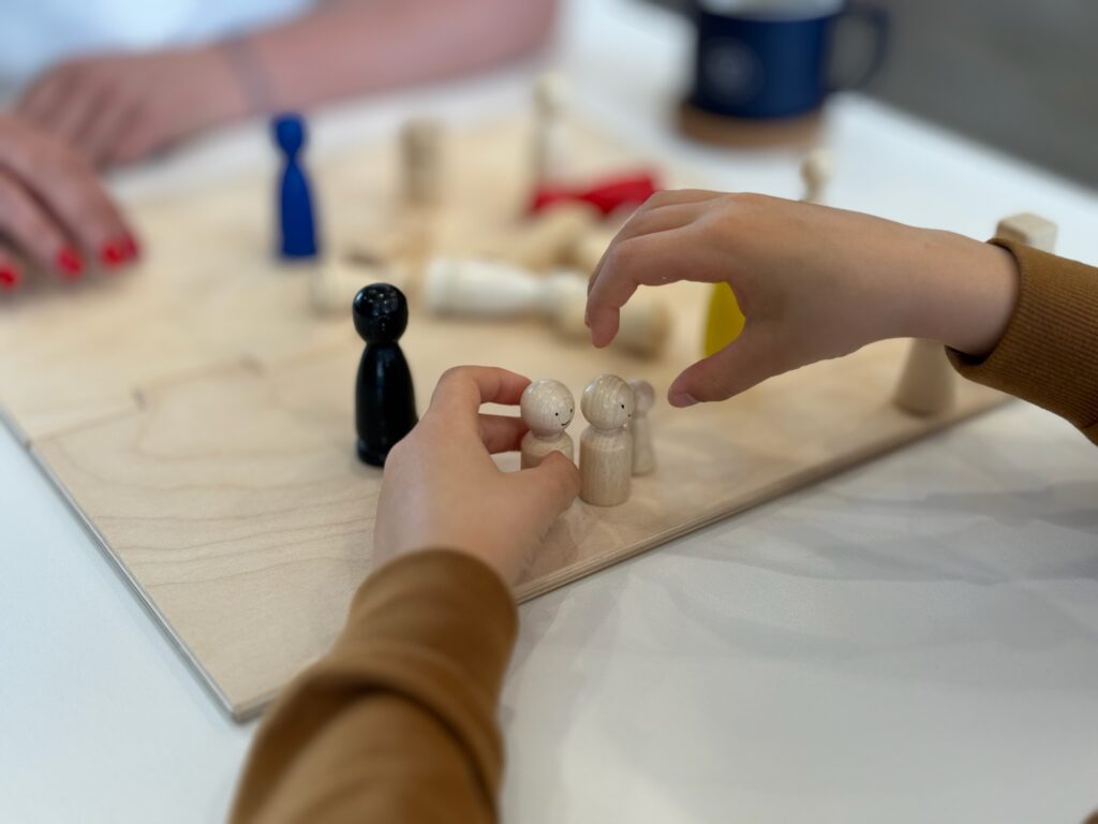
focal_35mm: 48
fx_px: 1523
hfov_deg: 39.7
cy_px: 412
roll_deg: -1.5
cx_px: 549
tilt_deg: -30.2
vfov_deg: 30.3
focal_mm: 6.76
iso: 50
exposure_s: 1/171
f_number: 1.78
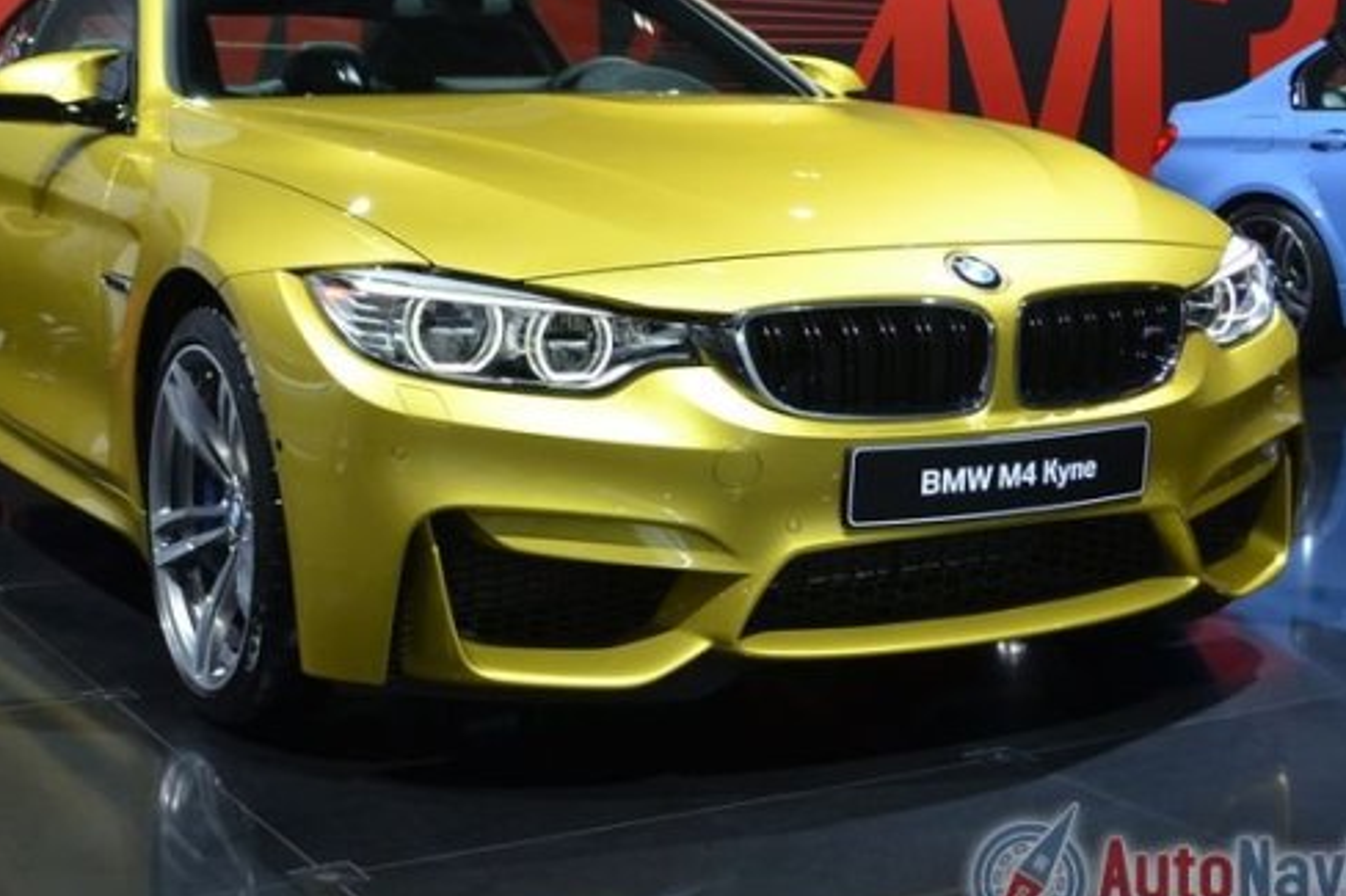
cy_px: 247
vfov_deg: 22.8
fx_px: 2205
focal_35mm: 59
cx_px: 568
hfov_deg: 33.9
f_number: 5
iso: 400
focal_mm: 24
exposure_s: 1/100
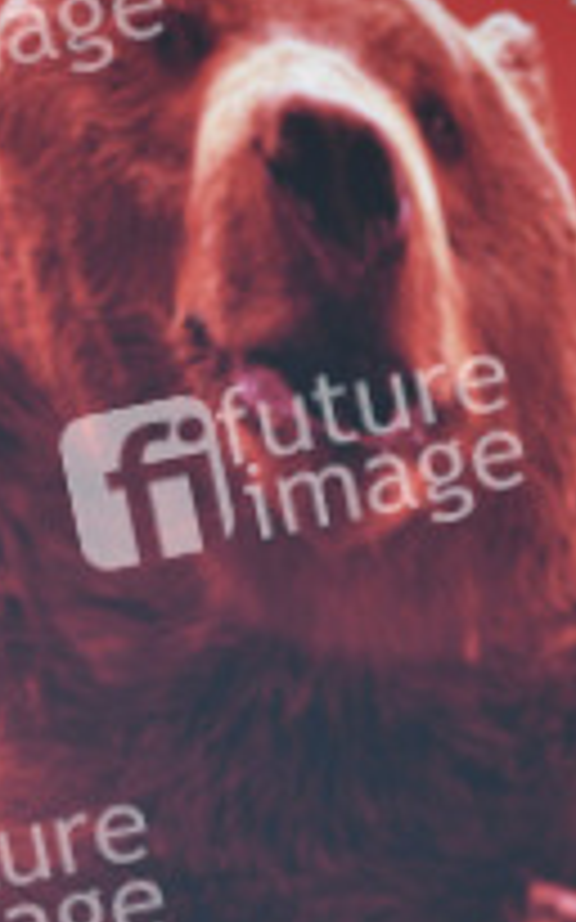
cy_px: 688
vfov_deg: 15.0
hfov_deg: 9.4
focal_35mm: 139
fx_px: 3494
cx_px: 423
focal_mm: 70
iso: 1600
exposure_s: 1/800
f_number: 3.2
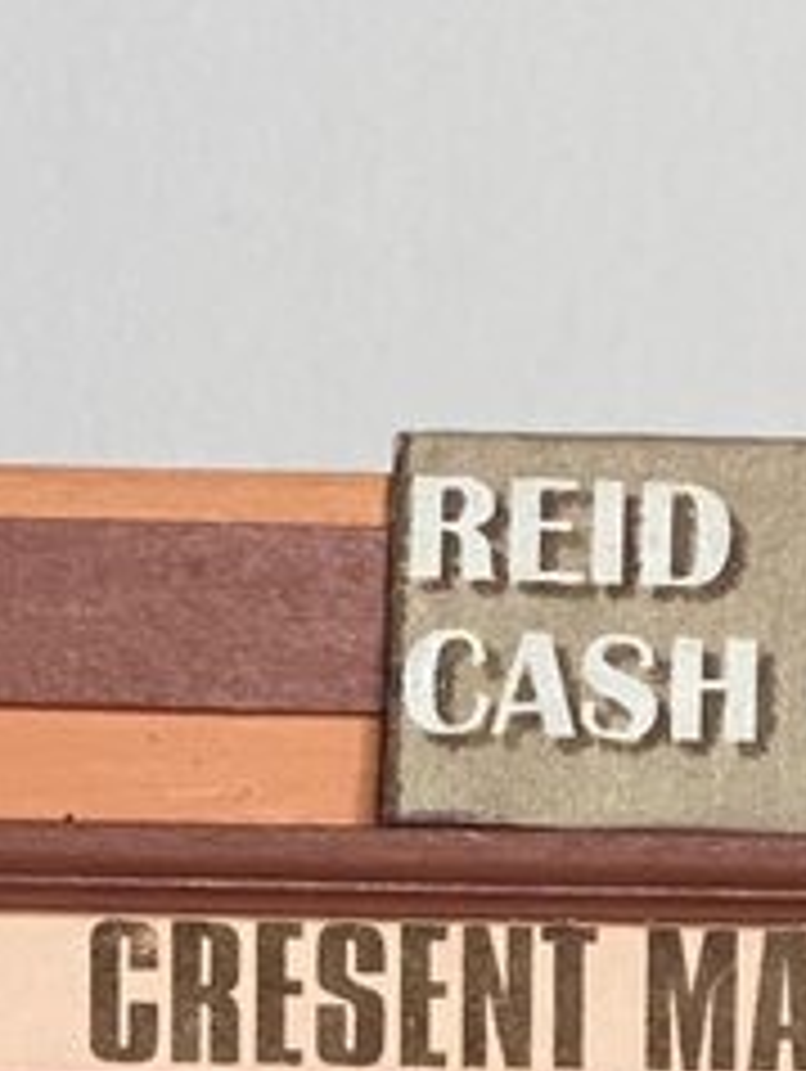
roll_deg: -1.1
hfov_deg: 5.1
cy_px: 1793
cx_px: 986
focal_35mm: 291
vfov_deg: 6.7
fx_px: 9018
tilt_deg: -3.5
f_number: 2
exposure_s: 1/122
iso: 160
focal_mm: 6
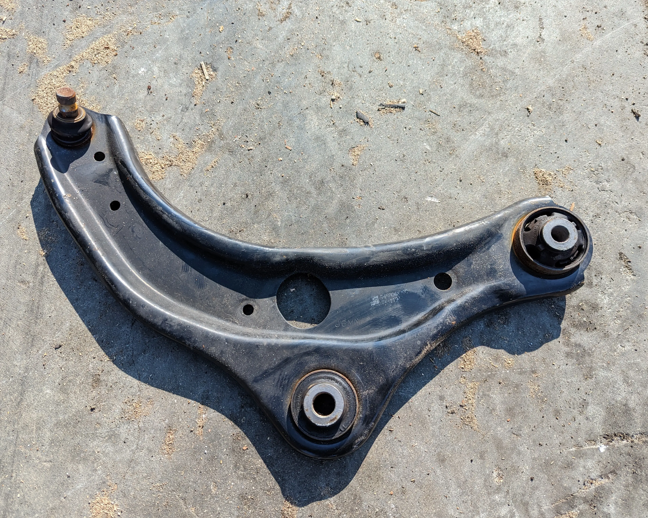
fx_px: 479
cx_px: 320
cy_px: 259
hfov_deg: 68.1
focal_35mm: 25
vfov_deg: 56.8
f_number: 1.85
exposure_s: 1/781
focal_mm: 6.81
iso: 39
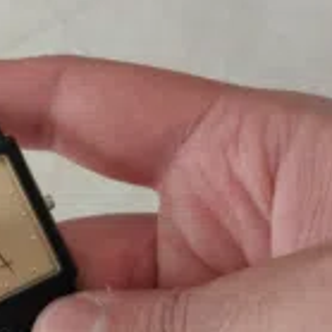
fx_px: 716
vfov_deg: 26.1
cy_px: 134
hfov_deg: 25.3
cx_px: 33
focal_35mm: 66
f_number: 1.8
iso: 100
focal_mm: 4
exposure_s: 1/50
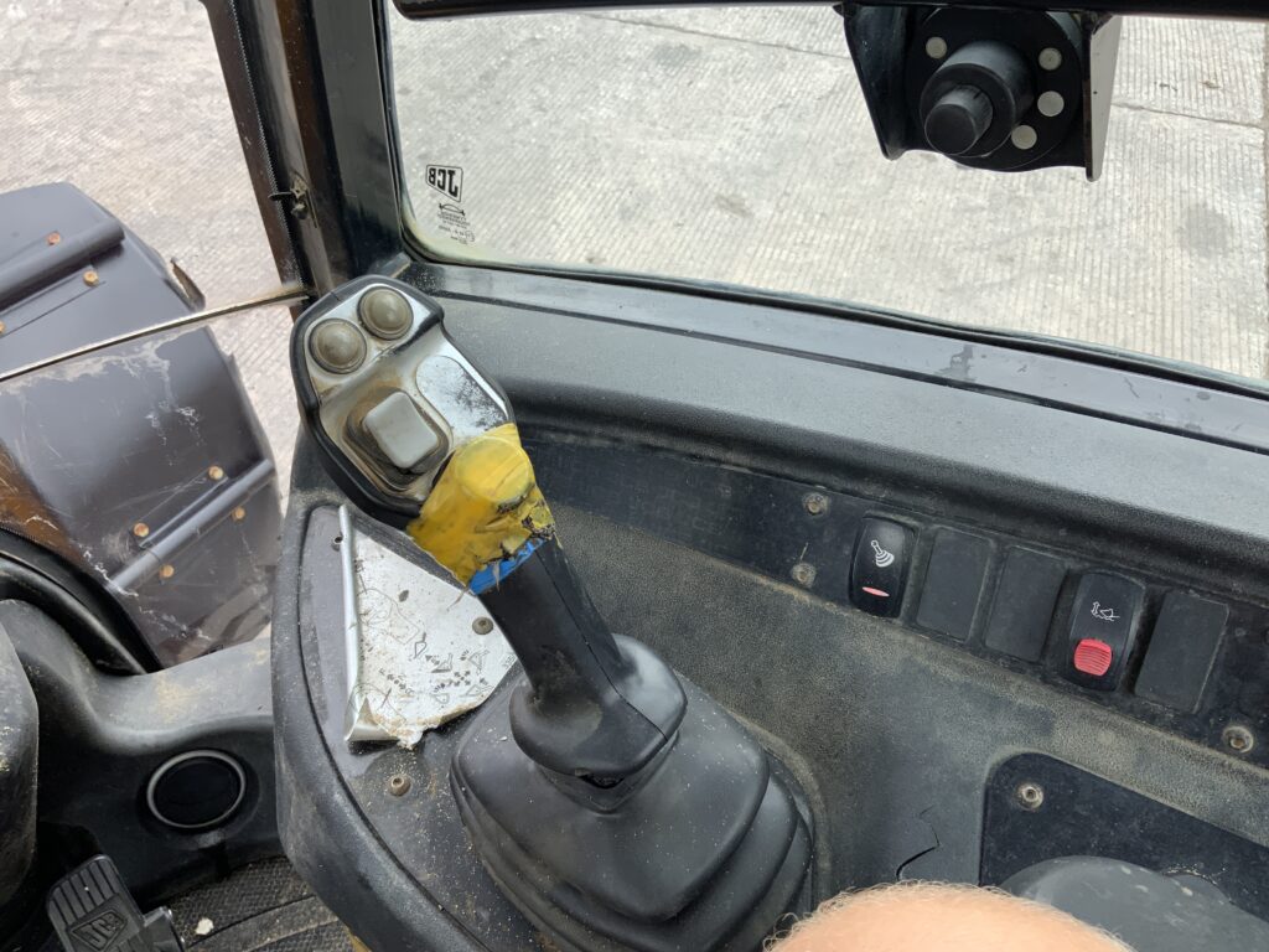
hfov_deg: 61.7
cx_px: 634
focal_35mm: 29
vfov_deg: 48.2
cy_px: 476
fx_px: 1063
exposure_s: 1/149
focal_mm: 3
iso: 16
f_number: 1.8
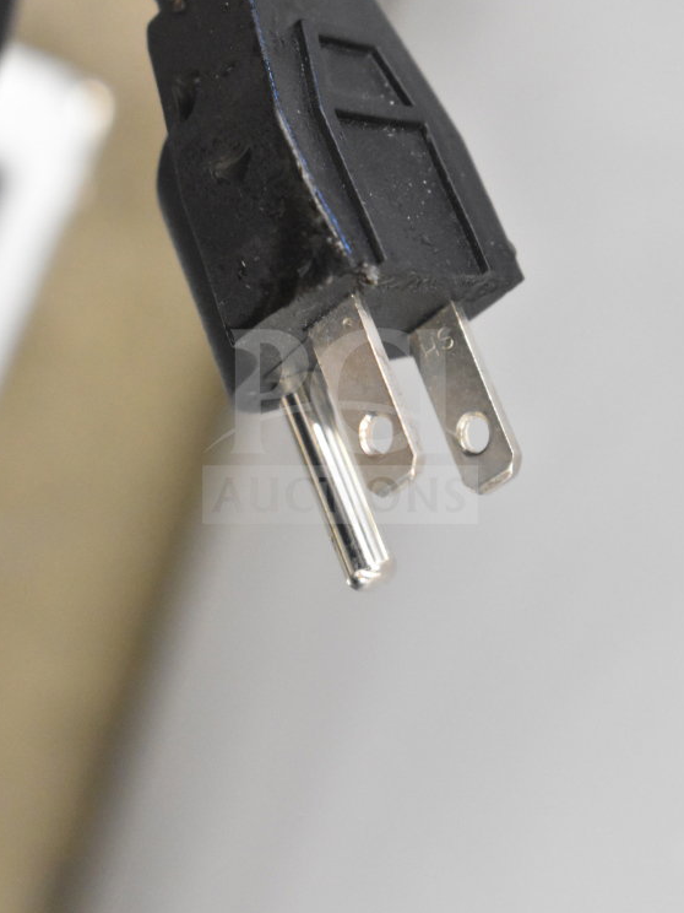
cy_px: 426
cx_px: 340
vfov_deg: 20.1
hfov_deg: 15.2
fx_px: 2571
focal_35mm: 98
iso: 6400
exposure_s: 1/100
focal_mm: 55
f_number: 5.6
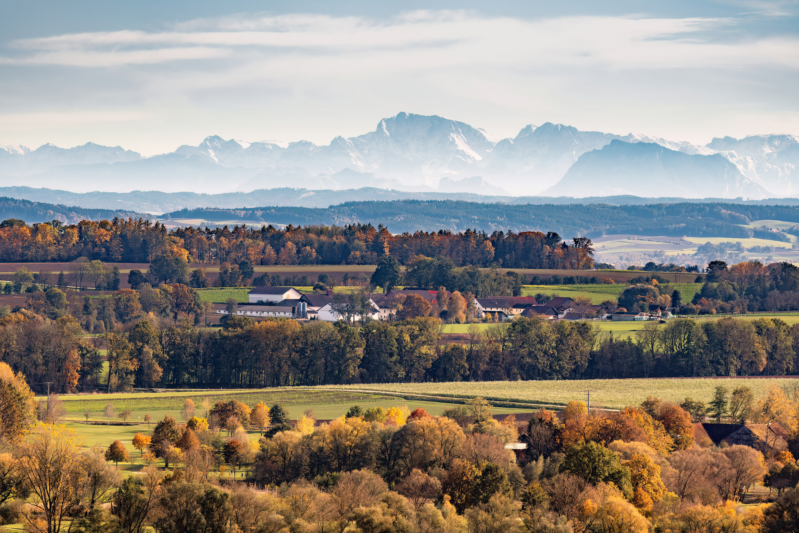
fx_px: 8234
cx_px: 400
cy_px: 266
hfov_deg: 5.6
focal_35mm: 371
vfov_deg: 3.7
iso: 100
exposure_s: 1/800
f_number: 6.3
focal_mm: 371
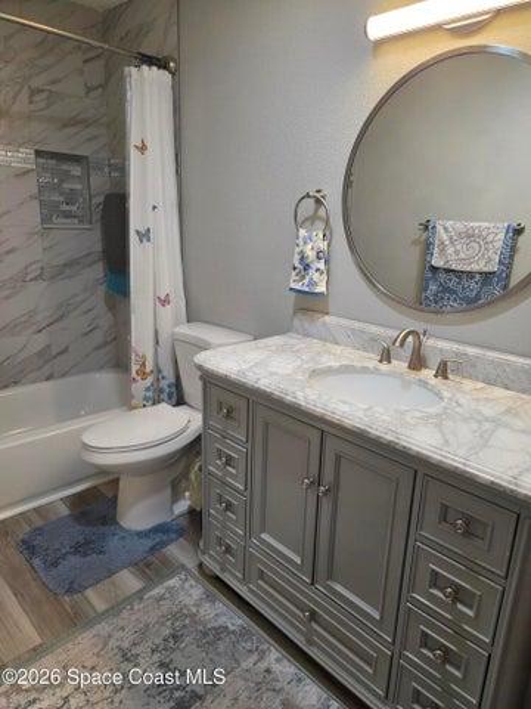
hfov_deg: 58.9
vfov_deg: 73.9
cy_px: 354
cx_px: 266
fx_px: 470
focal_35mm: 23
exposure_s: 1/120
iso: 200
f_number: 1.8
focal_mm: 5.4
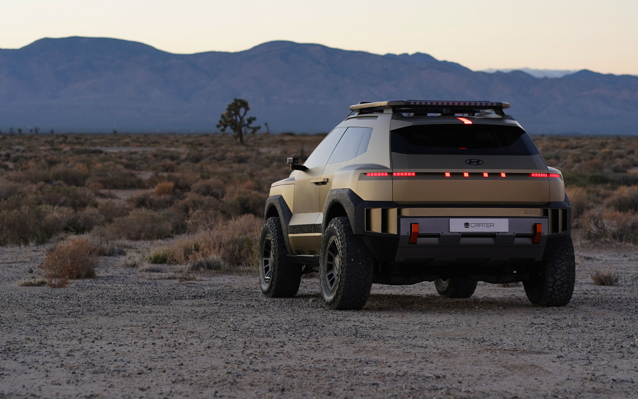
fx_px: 1739
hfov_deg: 20.8
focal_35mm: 100
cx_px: 331
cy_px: 186
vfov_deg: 13.1
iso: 320
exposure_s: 1/100
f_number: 4
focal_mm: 85
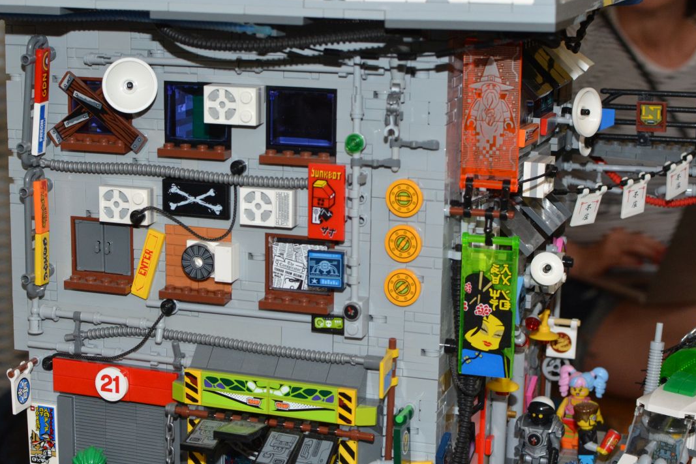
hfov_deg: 25.7
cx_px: 254
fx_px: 1522
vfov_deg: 17.2
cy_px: 342
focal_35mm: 79
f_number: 7.1
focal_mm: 35
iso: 800
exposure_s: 1/60
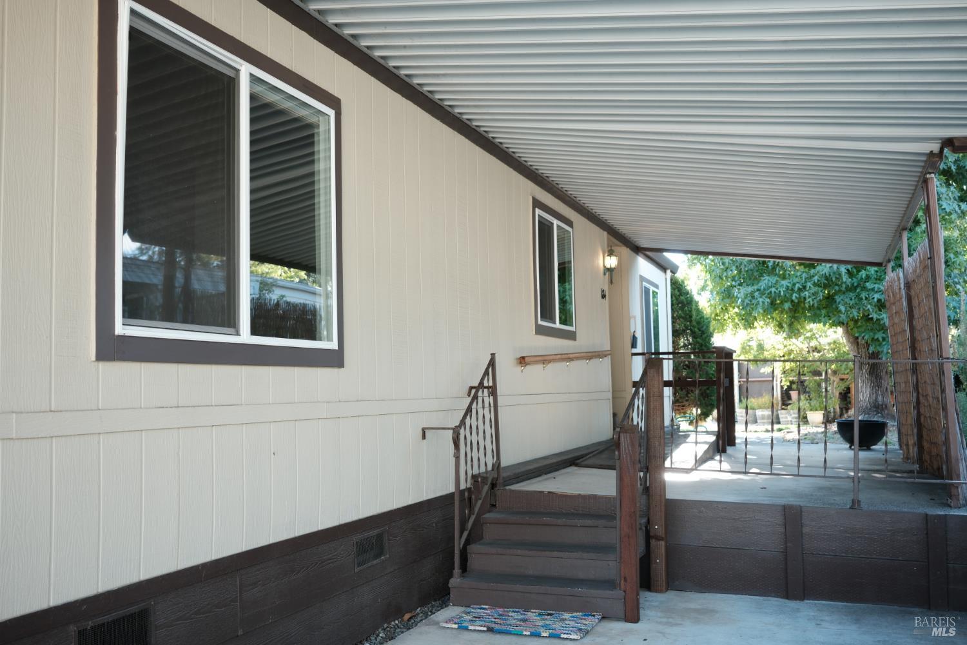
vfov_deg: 37.9
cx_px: 484
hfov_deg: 54.4
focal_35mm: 35
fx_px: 940
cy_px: 322
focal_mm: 23
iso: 160
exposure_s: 1/60
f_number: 2.8
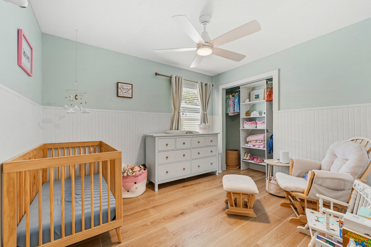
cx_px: 186
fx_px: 144
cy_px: 124
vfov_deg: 81.2
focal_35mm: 14
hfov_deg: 104.3
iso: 250
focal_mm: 14
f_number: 5.6
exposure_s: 1/4
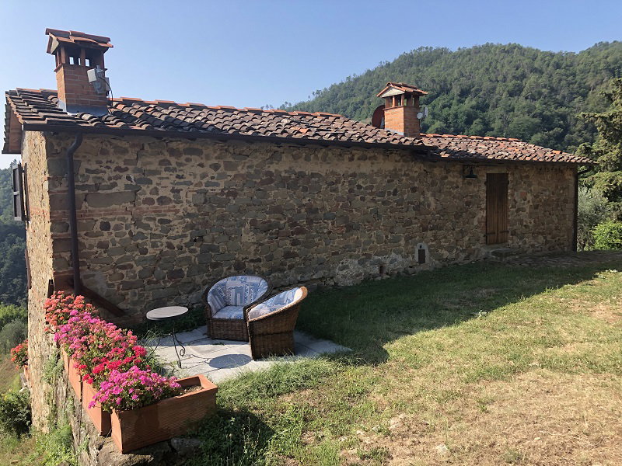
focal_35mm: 28
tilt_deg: -5.3
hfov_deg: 63.4
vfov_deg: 49.7
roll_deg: +0.2
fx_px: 503
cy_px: 233
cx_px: 311
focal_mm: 3.99
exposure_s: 1/842
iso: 20
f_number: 1.8
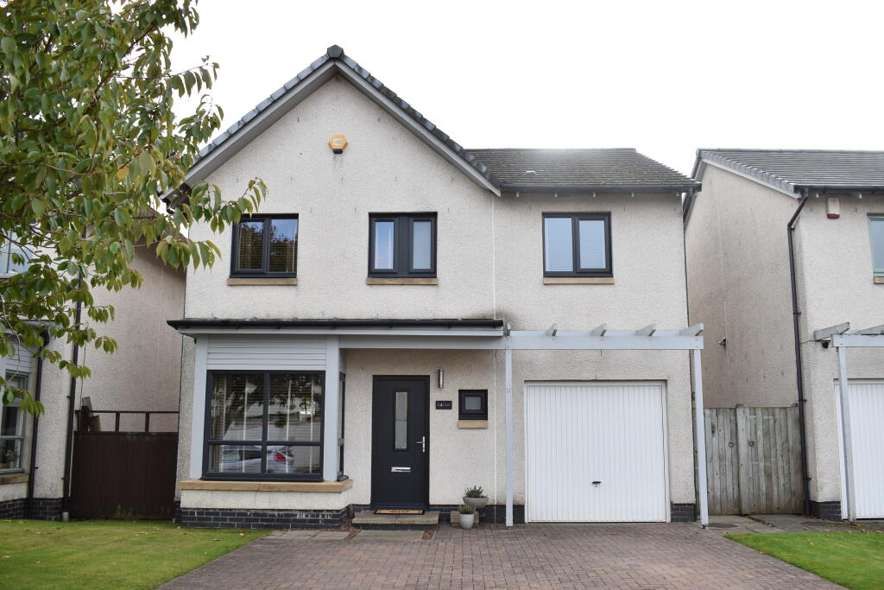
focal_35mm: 33
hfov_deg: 57.2
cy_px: 295
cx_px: 442
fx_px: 810
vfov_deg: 40.0
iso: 200
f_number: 6.3
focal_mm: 22
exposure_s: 1/250
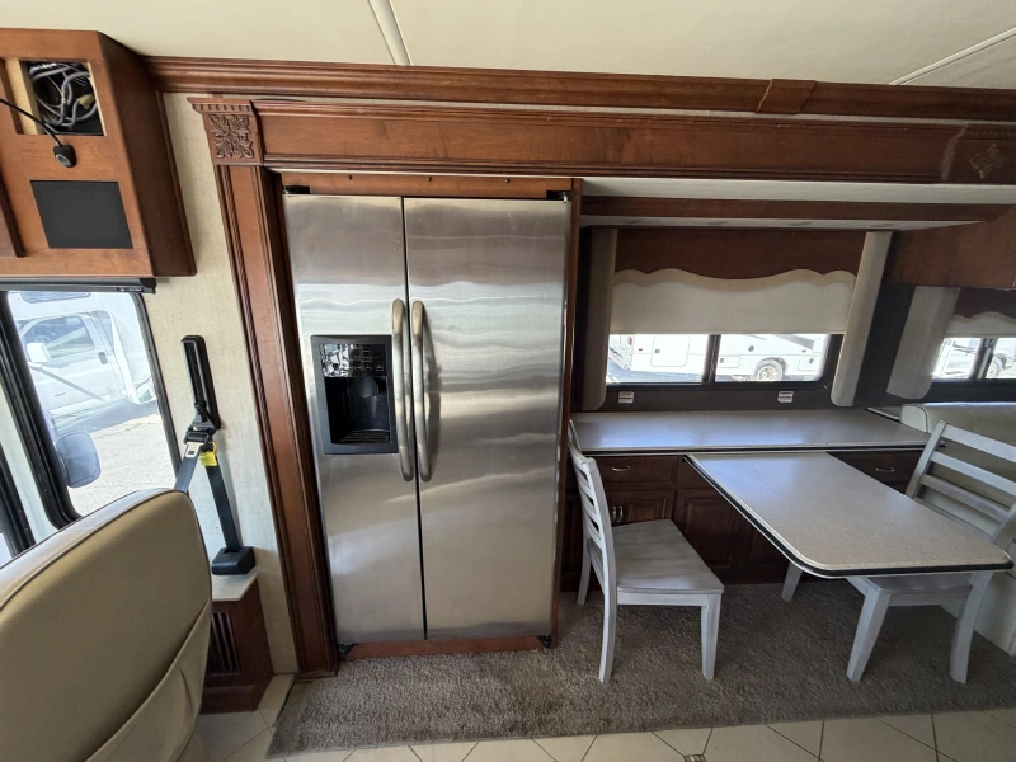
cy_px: 381
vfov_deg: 85.7
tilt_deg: -17.3
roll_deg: +1.5
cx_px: 508
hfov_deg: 102.1
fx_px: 411
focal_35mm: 14
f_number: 2.2
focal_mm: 2.22
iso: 250
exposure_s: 1/121
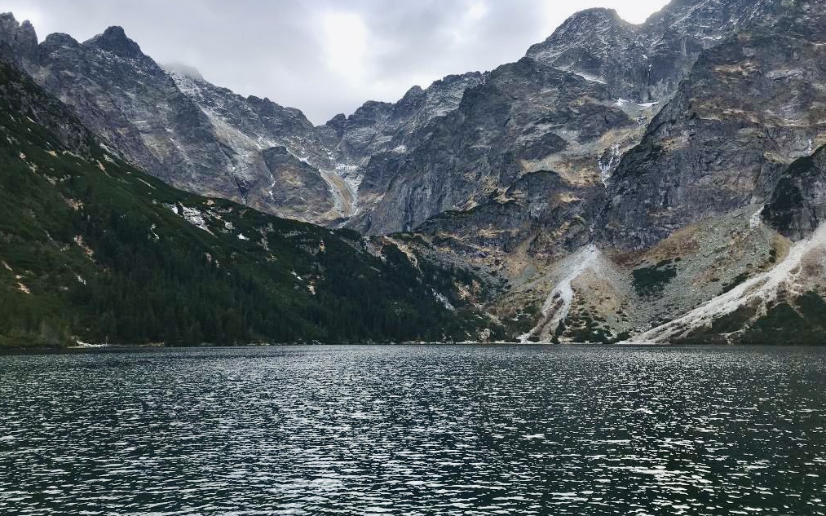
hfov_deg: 62.9
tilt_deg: +9.1
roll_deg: +0.5
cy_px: 241
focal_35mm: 30
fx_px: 675
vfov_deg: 41.8
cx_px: 412
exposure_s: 1/997
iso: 20
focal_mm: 3.99
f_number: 1.8
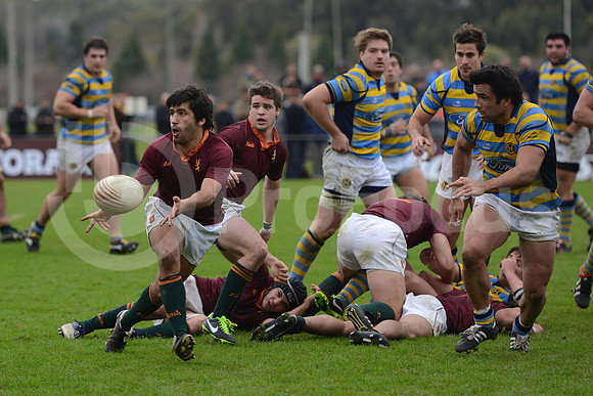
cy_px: 198
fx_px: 2636
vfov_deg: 8.6
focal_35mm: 160
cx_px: 296
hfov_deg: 12.8
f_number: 2.8
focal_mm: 160
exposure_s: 1/500
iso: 1250
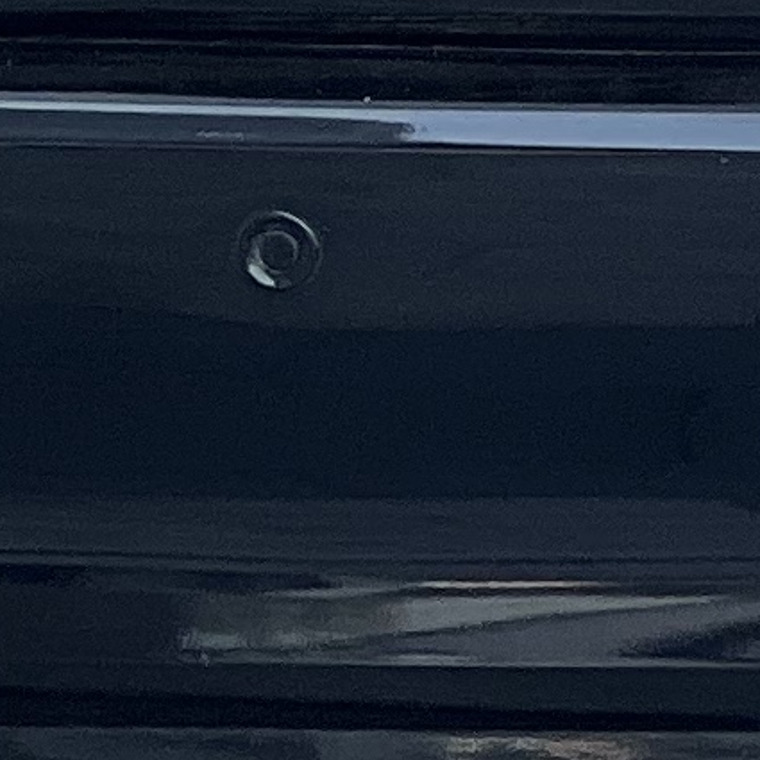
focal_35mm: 645
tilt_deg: -5.8
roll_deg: +1.7
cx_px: 866
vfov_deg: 2.7
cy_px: -570
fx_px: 16021
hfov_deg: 2.7
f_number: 2.8
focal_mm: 9
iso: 32
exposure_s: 1/121
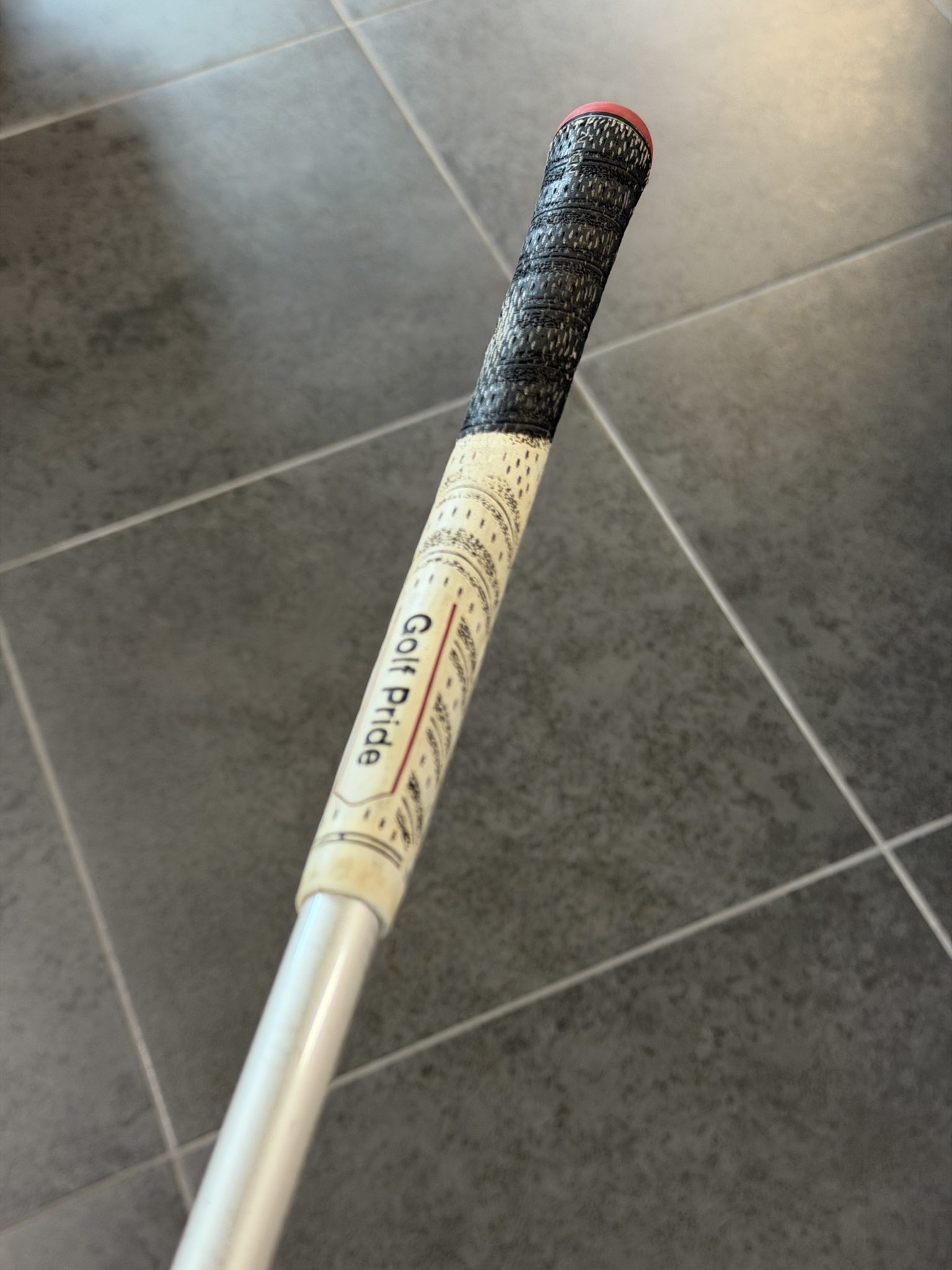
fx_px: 1760
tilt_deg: -55.3
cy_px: 635
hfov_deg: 30.3
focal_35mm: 48
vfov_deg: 39.7
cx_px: 476
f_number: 1.78
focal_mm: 6.76
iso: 200
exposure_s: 1/50
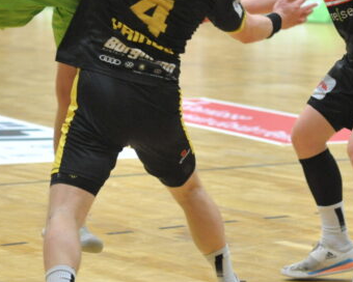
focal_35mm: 240
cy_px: 16
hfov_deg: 8.1
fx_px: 2507
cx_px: 159
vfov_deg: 6.4
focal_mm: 85
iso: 3200
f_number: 4
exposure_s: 1/400
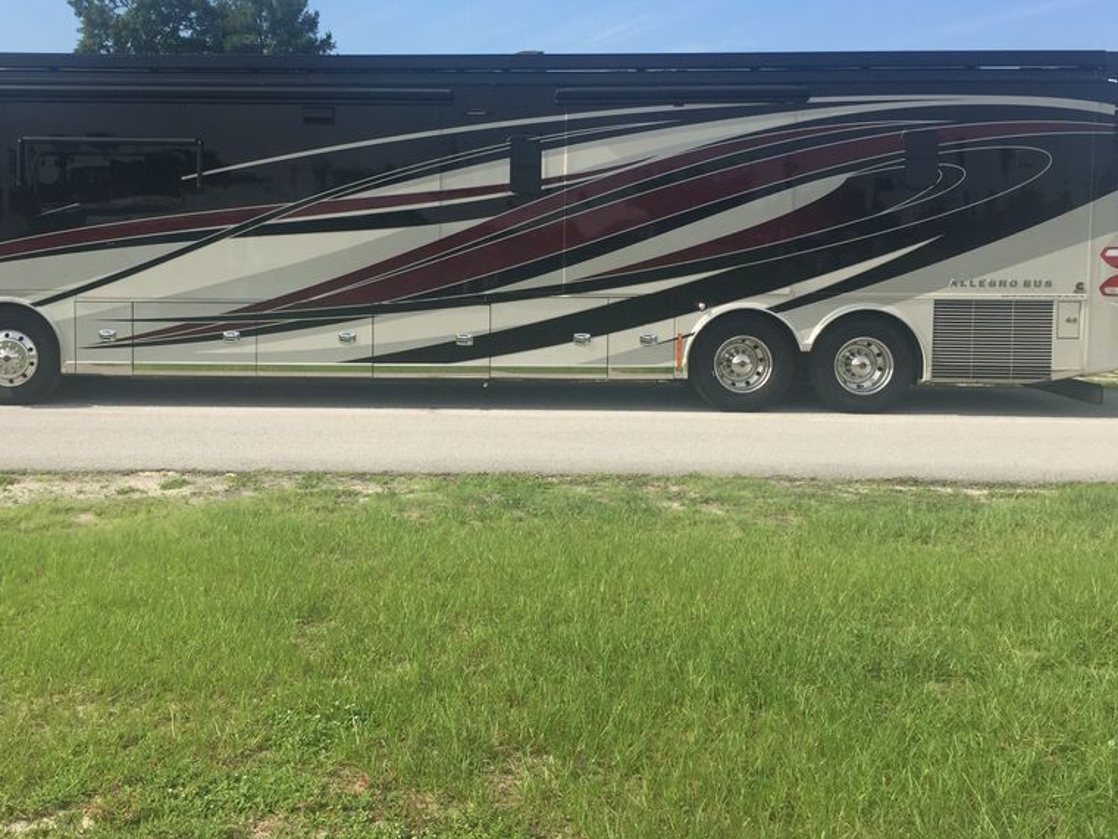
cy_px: 331
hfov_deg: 47.5
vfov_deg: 36.7
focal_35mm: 39
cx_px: 429
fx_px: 1260
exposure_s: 1/1883
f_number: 2.2
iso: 32
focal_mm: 4.15
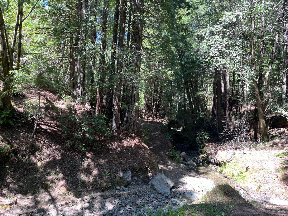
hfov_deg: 67.3
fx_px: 216
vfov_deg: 53.1
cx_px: 144
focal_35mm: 26
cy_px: 108
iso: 64
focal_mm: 5.1
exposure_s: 1/122
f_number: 1.6
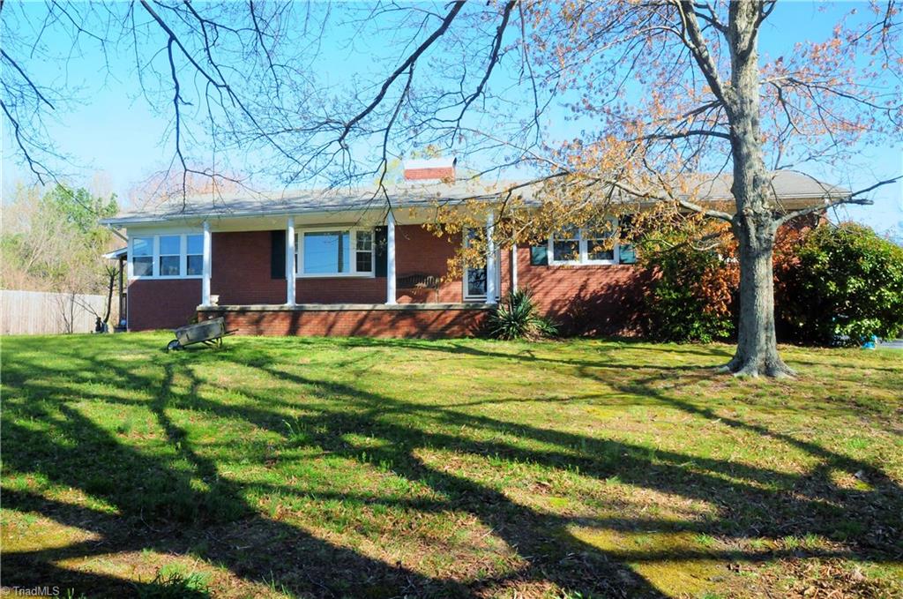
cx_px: 452
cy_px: 300
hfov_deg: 33.5
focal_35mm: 60
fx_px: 1502
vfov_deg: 22.5
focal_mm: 40
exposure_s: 1/250
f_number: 14
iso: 1250
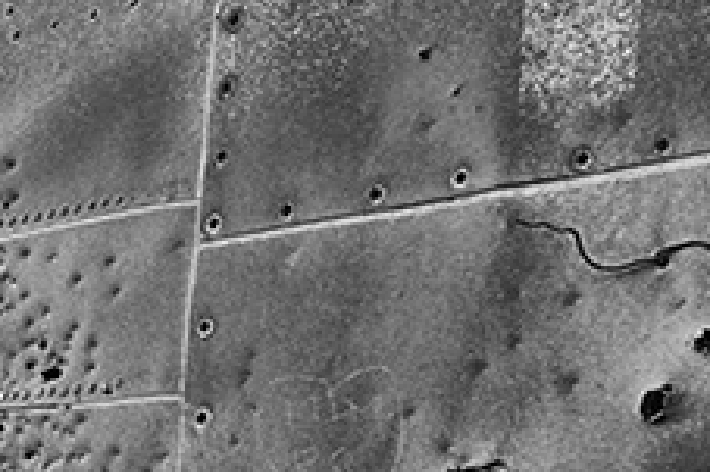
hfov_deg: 11.6
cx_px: -760
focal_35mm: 158
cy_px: 724
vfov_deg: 8.5
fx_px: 3114
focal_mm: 35
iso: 320
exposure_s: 1/200
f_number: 10
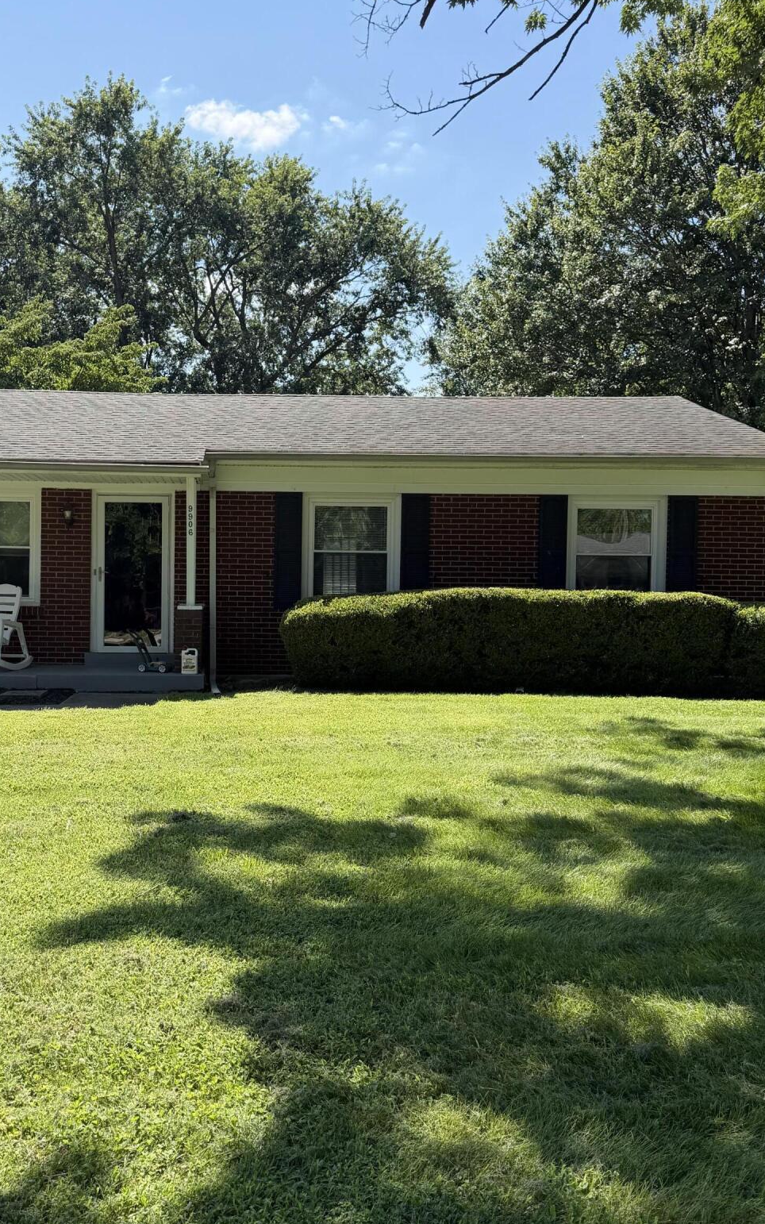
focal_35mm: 33
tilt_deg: -0.3
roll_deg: -0.9
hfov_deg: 38.0
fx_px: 1101
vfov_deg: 58.1
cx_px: 262
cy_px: 605
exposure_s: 1/2703
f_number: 1.78
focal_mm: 6.76
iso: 80
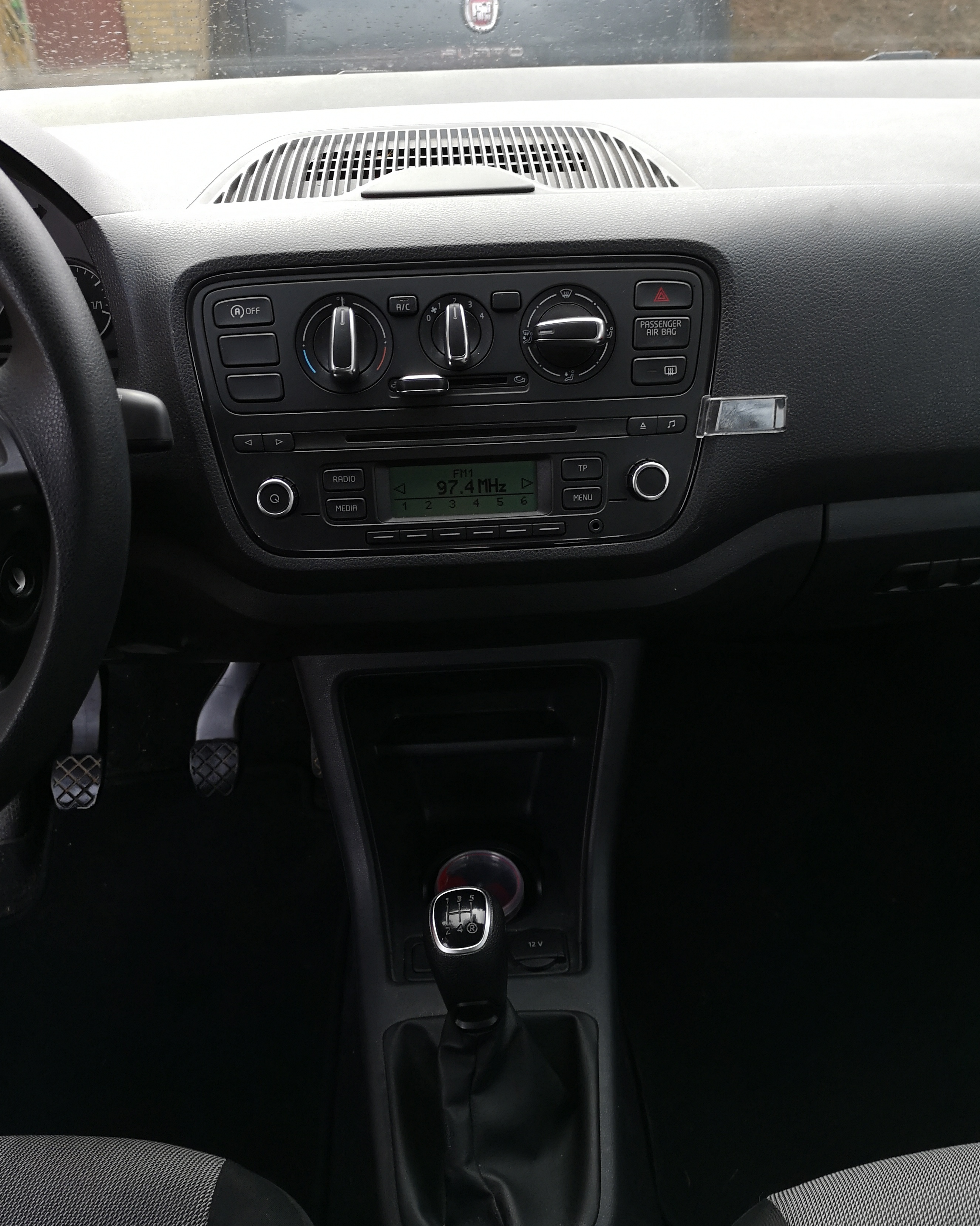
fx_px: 1051
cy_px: 617
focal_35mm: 29
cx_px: 494
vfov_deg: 60.4
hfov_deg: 50.0
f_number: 1.8
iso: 100
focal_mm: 3.95
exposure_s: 1/50
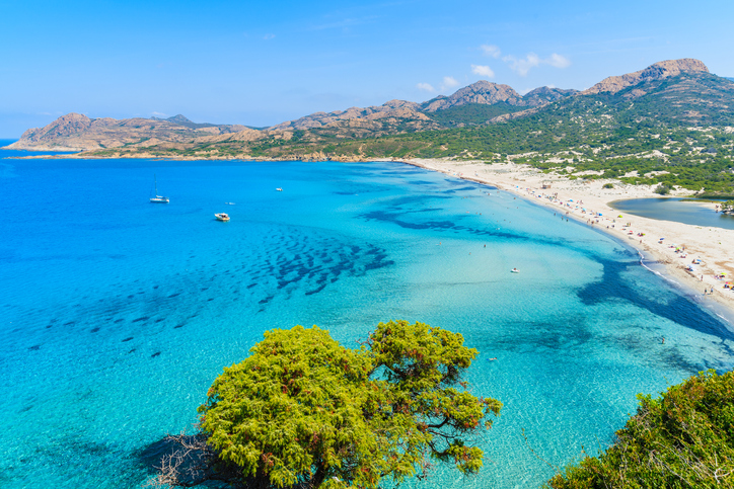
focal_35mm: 24
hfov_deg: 73.7
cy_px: 244
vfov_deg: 53.2
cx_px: 367
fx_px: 489
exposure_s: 1/100
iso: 100
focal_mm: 24
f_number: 11
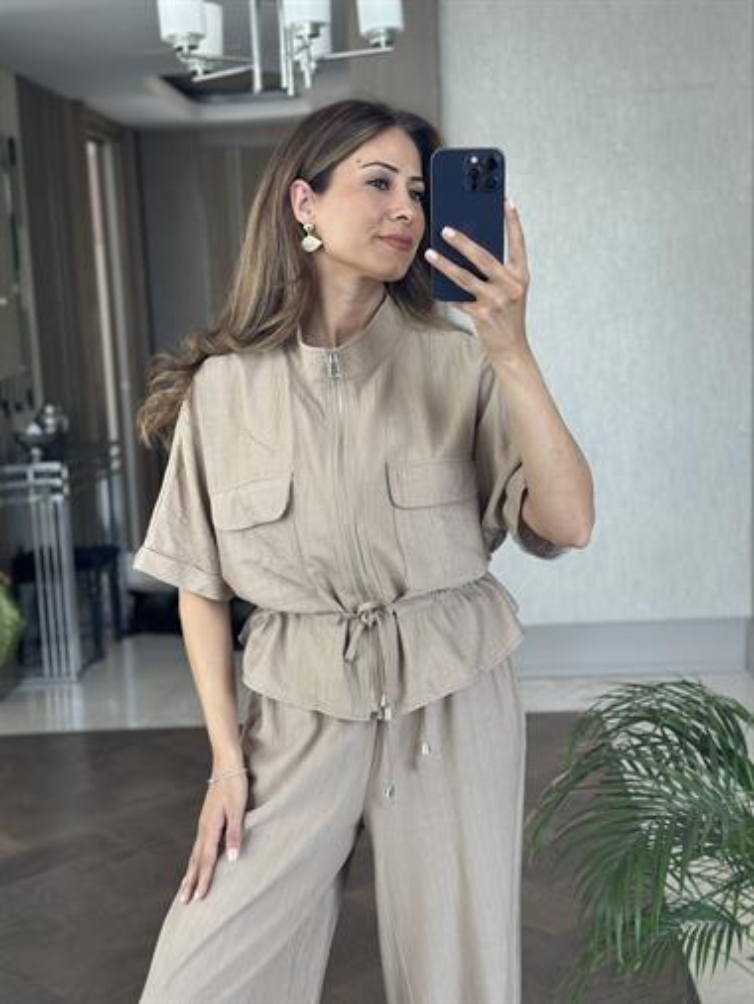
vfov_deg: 39.6
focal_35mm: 48
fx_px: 1393
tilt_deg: -17.6
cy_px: 502
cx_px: 377
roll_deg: +3.0
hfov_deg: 30.3
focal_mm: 6.86
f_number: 1.78
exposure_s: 1/100
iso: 125
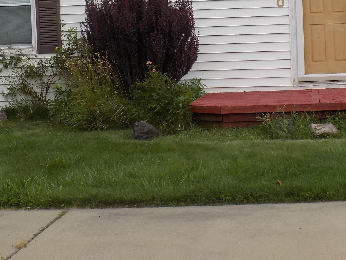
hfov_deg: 21.4
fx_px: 910
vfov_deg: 16.1
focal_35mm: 91
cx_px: 237
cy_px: 42
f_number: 3.9
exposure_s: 1/500
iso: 80
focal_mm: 9.3
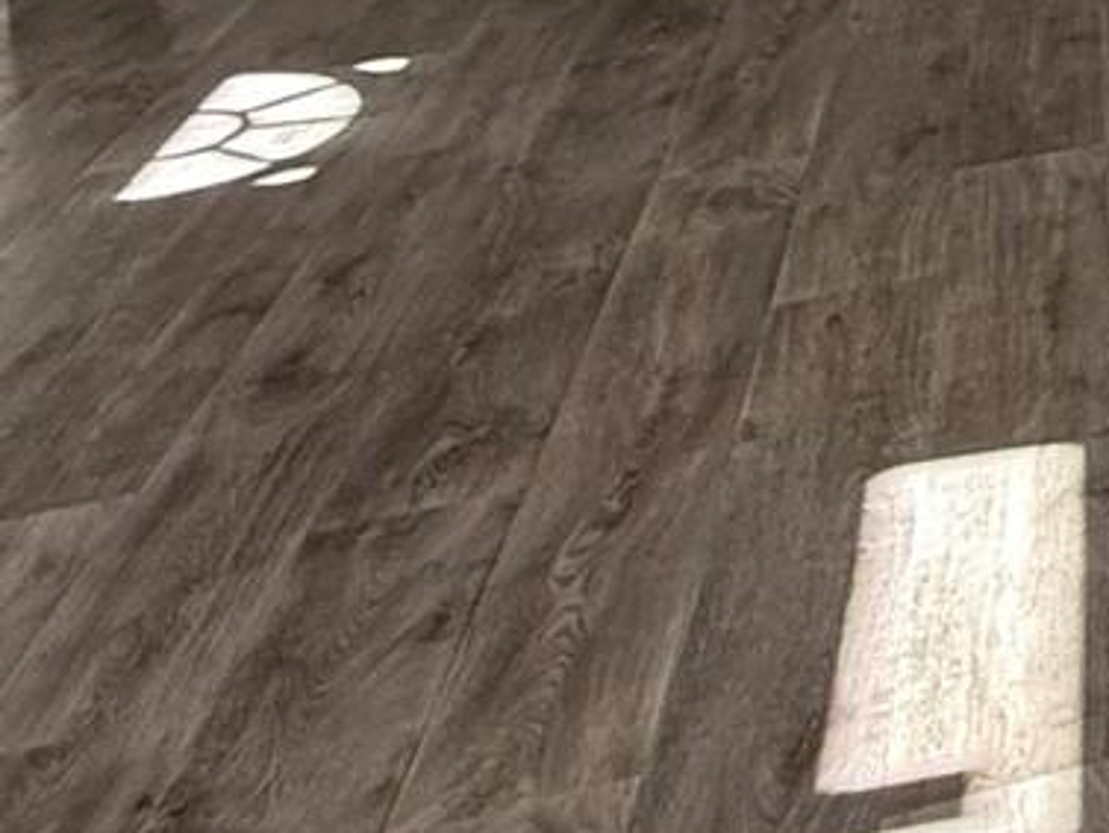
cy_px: -783
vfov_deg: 15.7
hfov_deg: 18.5
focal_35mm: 76
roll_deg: +2.1
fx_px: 2436
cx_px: 2118
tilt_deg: -0.5
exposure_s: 1/99
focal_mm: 2.22
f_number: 2.2
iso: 64
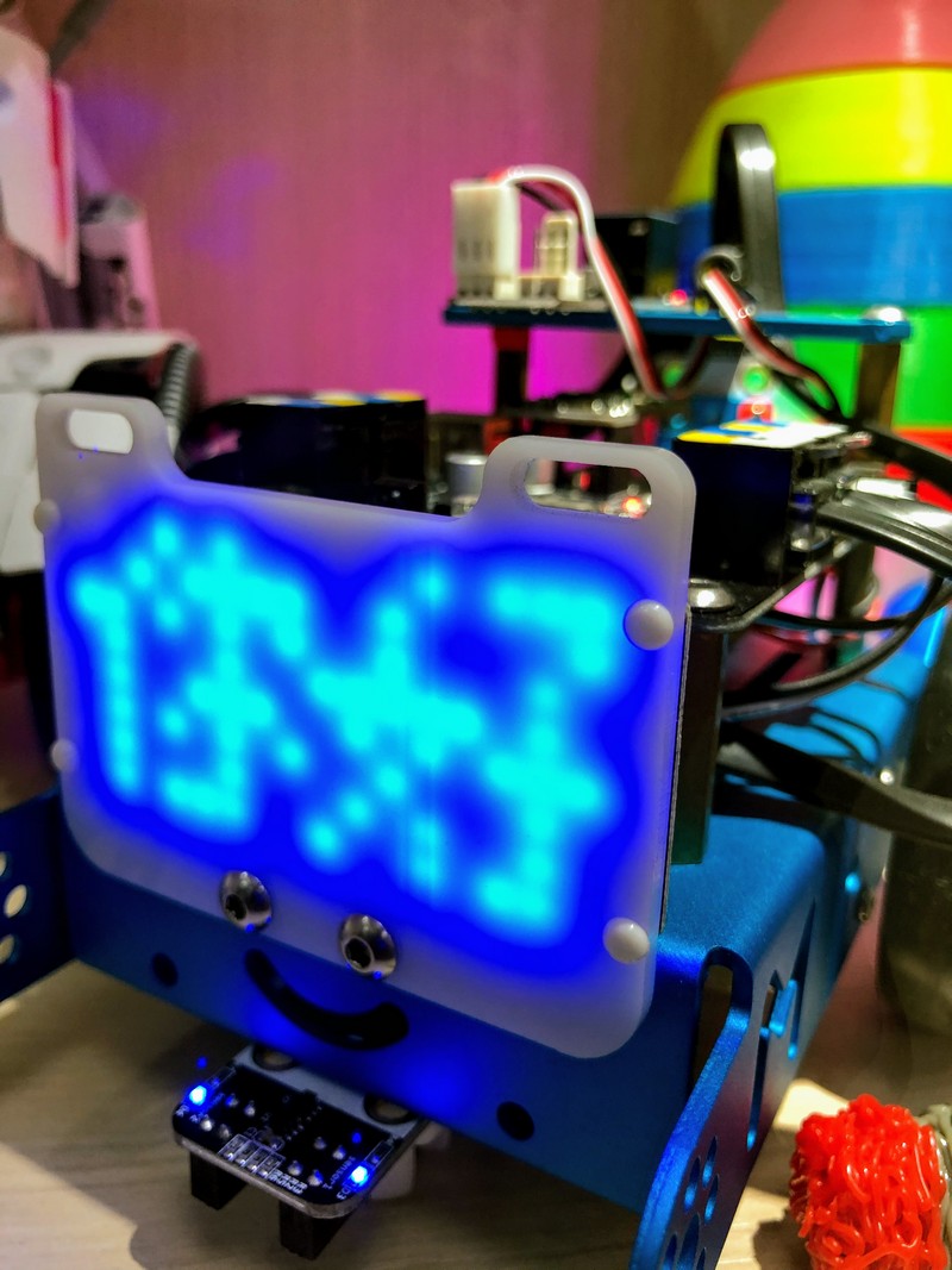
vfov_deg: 63.4
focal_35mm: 28
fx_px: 1027
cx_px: 476
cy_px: 635
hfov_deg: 49.7
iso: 25
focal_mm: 4
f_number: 1.8
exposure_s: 1/44
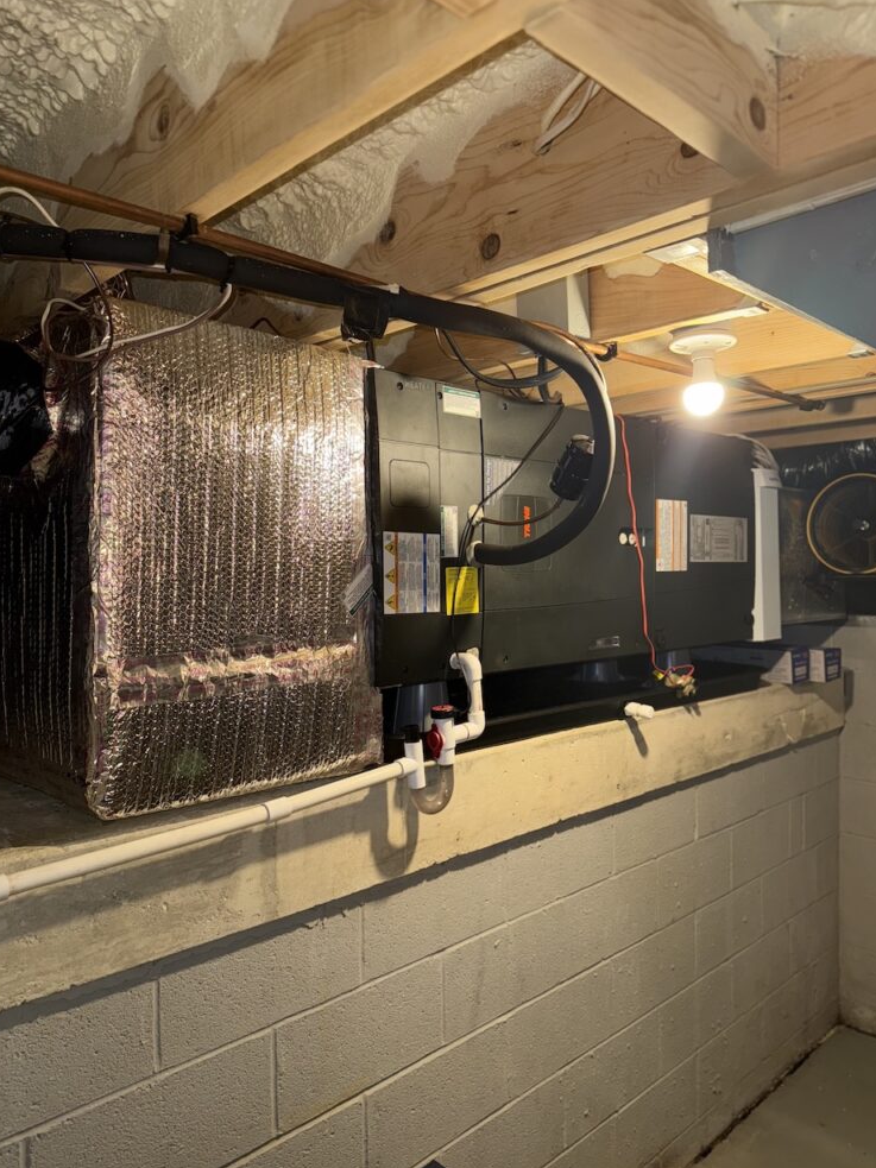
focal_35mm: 25
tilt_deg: +0.3
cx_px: 446
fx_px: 844
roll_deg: +0.8
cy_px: 582
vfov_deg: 69.4
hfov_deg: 54.9
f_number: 1.78
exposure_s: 1/23
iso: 80
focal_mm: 6.76
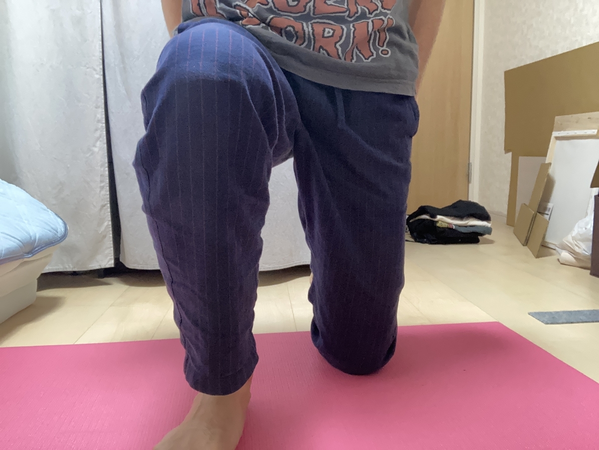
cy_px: 225
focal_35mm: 32
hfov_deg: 56.8
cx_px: 300
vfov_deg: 44.2
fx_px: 554
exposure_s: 1/30
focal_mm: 2.87
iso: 400
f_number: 2.2
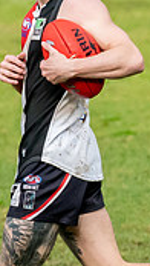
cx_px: 29
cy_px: 91
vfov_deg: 1.0
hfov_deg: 0.5
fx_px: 15881
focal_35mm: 2258
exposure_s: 1/2000
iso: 1250
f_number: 7.1
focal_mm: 300
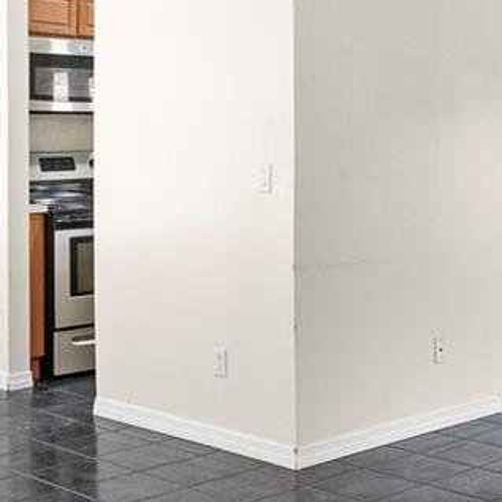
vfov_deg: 23.5
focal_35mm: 73
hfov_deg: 23.4
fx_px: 1198
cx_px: 391
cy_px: 147
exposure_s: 1/3
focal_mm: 17
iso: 400
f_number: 8
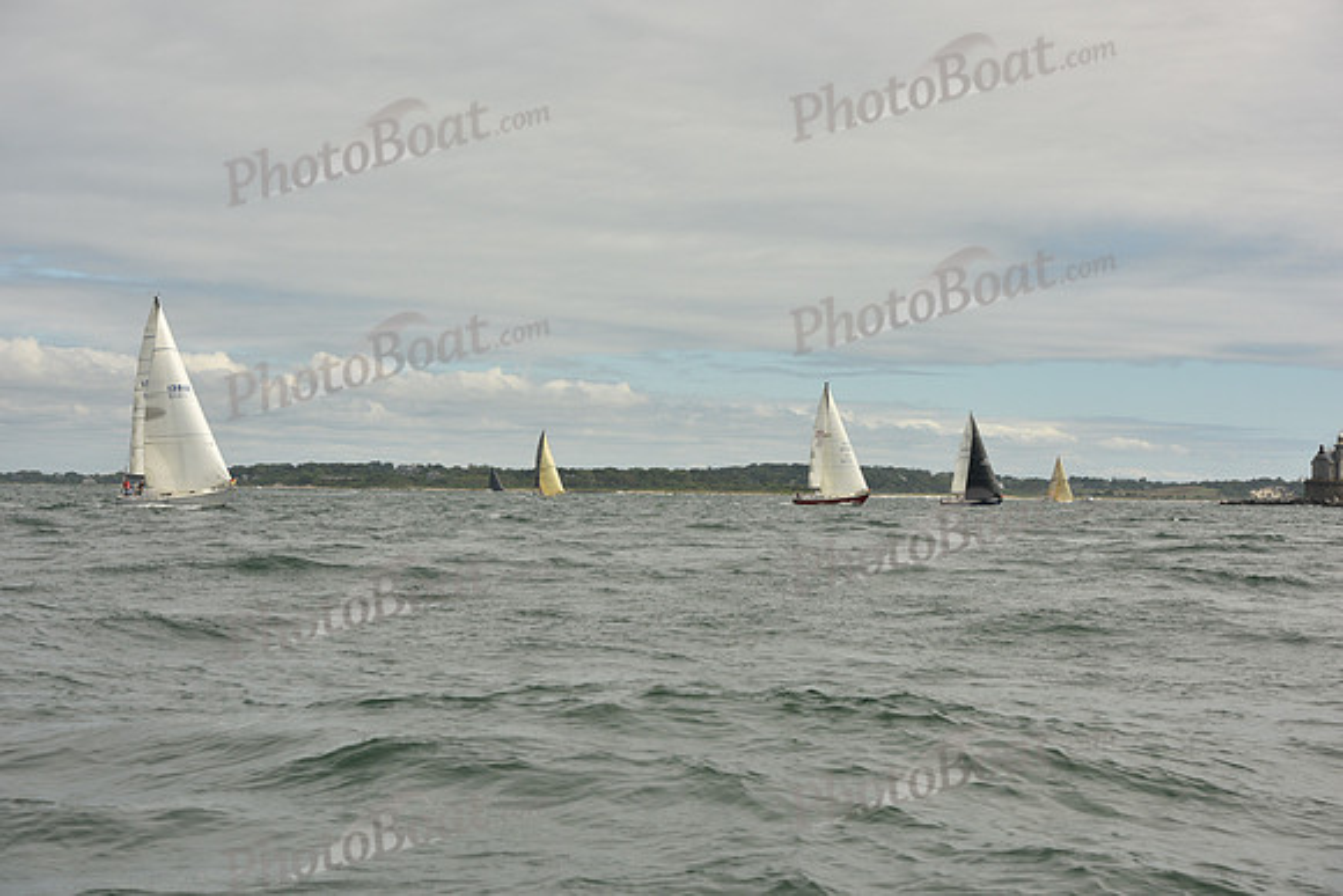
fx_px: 2612
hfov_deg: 28.8
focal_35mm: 70
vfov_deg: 19.5
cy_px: 448
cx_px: 672
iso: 320
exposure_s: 1/1600
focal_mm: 70
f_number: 9
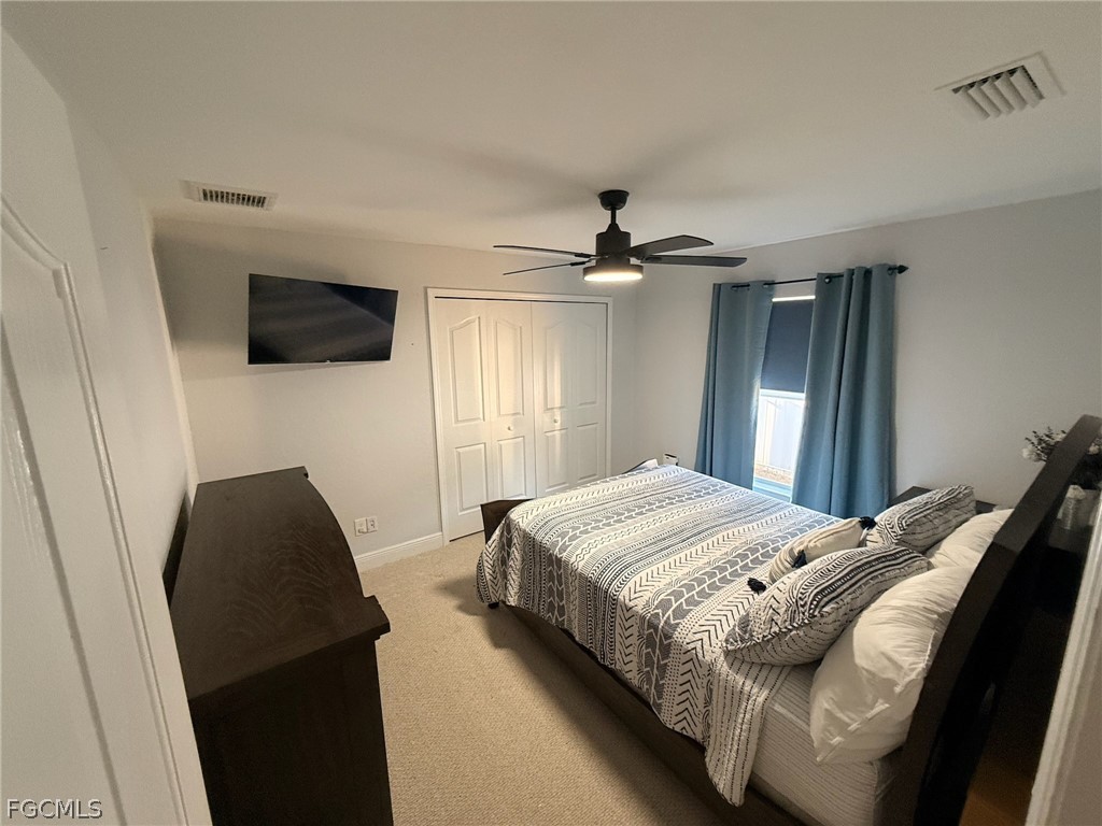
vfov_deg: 85.7
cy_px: 413
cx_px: 551
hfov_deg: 102.1
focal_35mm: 14
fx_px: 446
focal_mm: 2.22
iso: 500
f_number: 2.2
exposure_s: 1/60
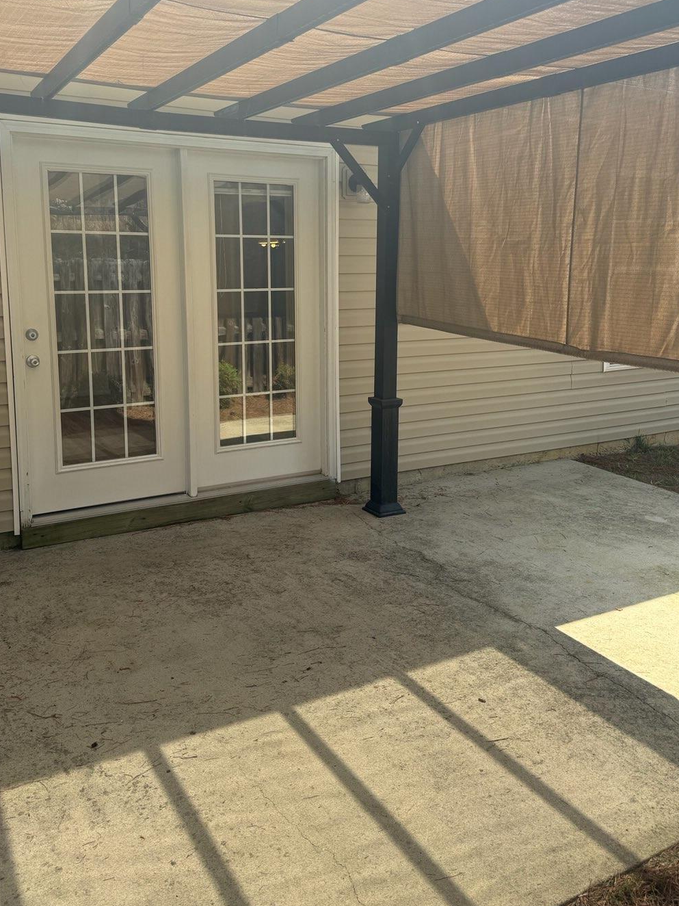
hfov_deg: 48.1
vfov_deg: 61.2
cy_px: 364
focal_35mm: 29
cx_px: 297
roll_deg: -0.4
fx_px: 758
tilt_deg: -6.3
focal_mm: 6.76
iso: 80
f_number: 1.78
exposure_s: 1/1767
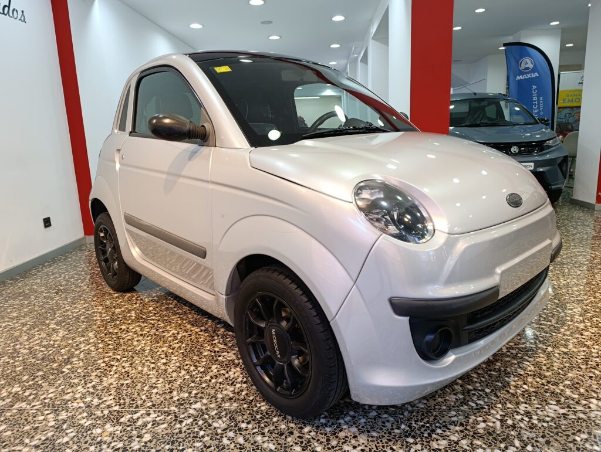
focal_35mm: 23
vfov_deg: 59.0
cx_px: 300
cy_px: 226
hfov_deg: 73.8
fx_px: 400
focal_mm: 6.11
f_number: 1.65
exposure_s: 1/100
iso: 333
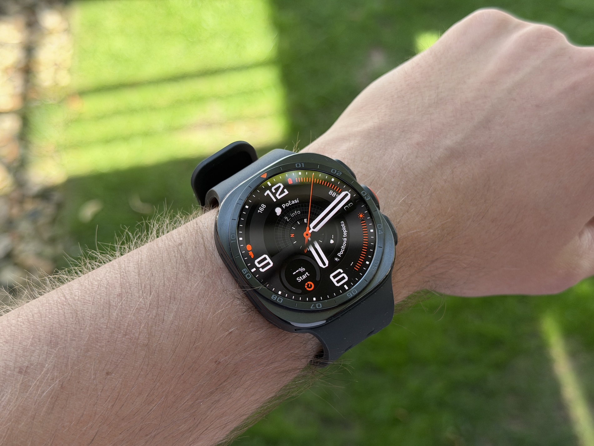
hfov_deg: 39.7
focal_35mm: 48
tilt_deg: -48.3
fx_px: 824
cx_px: 297
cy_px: 223
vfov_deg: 30.3
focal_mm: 6.76
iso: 64
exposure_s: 1/342
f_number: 1.78
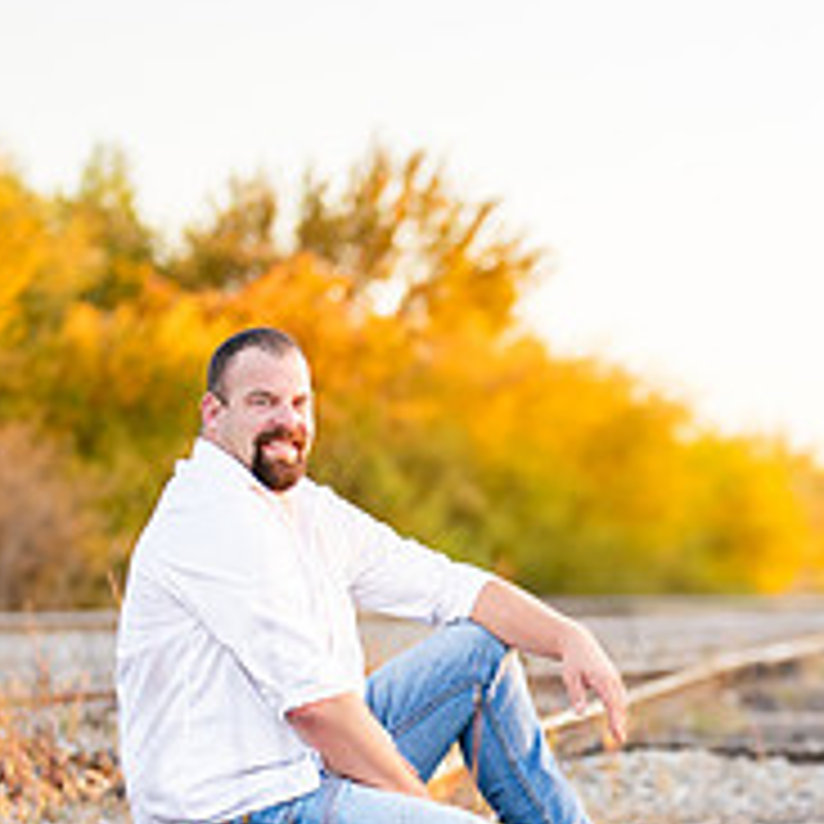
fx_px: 4067
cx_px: 777
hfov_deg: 11.5
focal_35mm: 151
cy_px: 852
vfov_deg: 11.4
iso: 160
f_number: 1.2
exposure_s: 1/800
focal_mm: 50
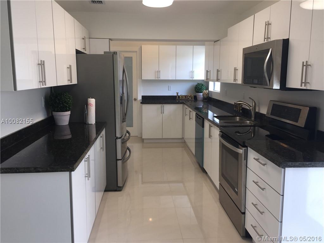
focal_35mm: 29
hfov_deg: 61.7
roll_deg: -0.8
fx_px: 271
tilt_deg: -8.2
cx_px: 162
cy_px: 122
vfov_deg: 48.2
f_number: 2.2
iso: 32
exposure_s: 1/60
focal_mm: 4.15
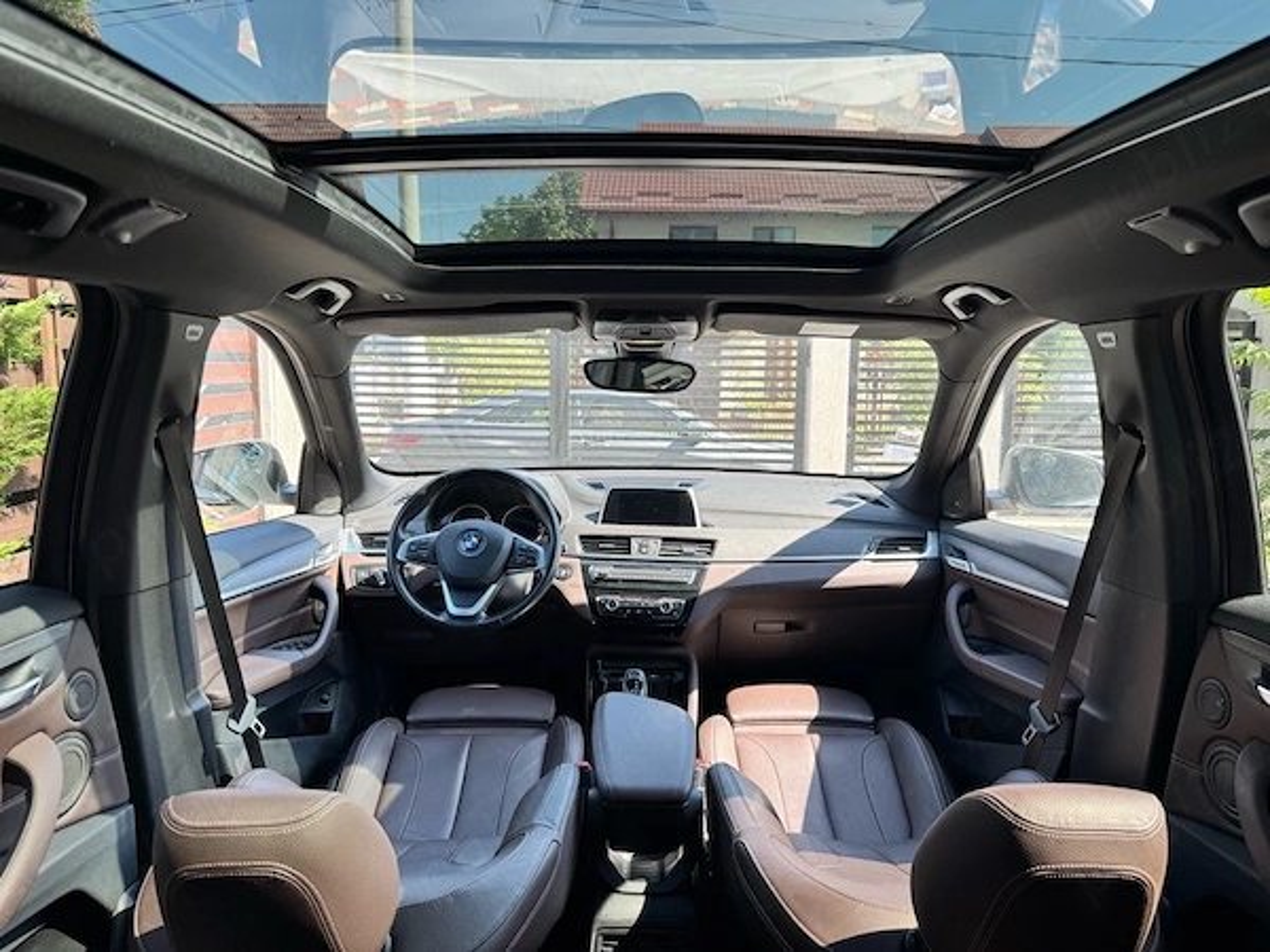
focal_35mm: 24
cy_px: 476
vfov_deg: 56.8
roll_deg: -0.5
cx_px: 635
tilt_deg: -7.4
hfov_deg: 71.6
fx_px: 881
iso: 64
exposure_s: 1/277
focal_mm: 6.76
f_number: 1.78
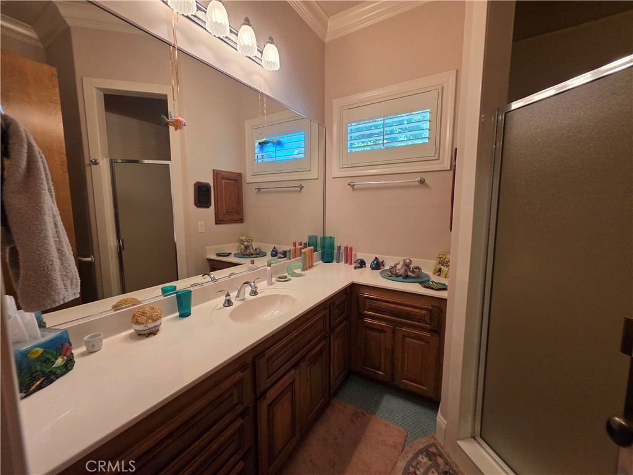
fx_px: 238
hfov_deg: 106.2
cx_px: 316
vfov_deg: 89.9
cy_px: 238
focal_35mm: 13
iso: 250
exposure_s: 1/120
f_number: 1.9
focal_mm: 2.2
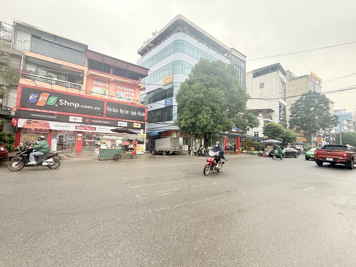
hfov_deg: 102.1
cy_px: 134
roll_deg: -2.1
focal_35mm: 14
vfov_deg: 85.7
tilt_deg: +4.3
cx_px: 178
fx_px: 144
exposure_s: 1/99
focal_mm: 2.22
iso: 50
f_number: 2.2
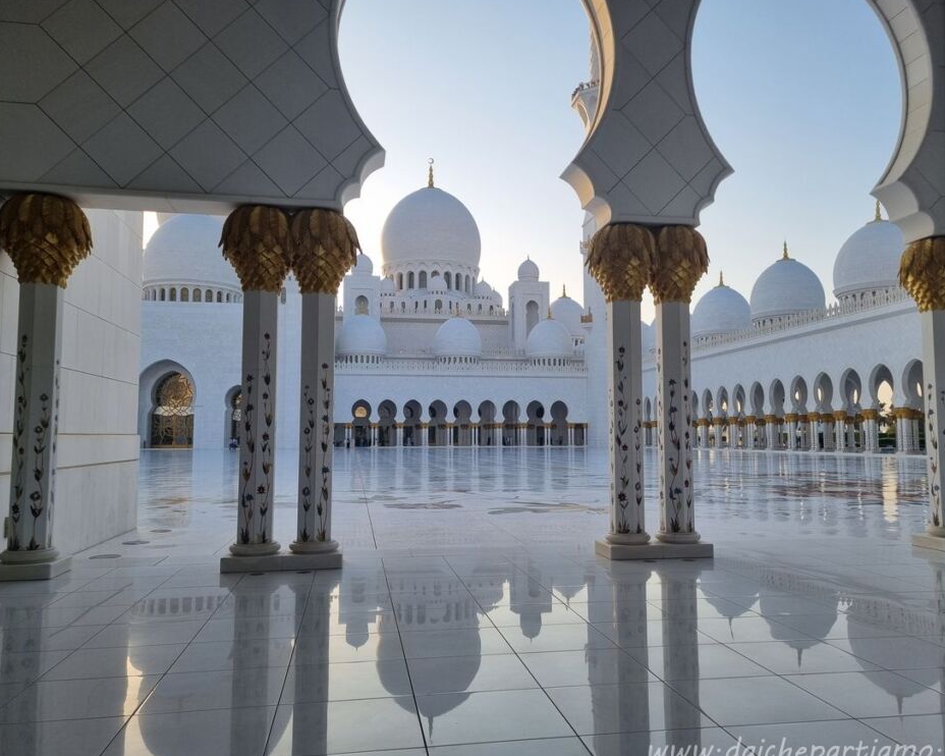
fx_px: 783
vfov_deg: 51.5
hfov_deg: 62.2
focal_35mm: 28
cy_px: 379
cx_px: 482
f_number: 1.8
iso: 50
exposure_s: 1/1708
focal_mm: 5.4
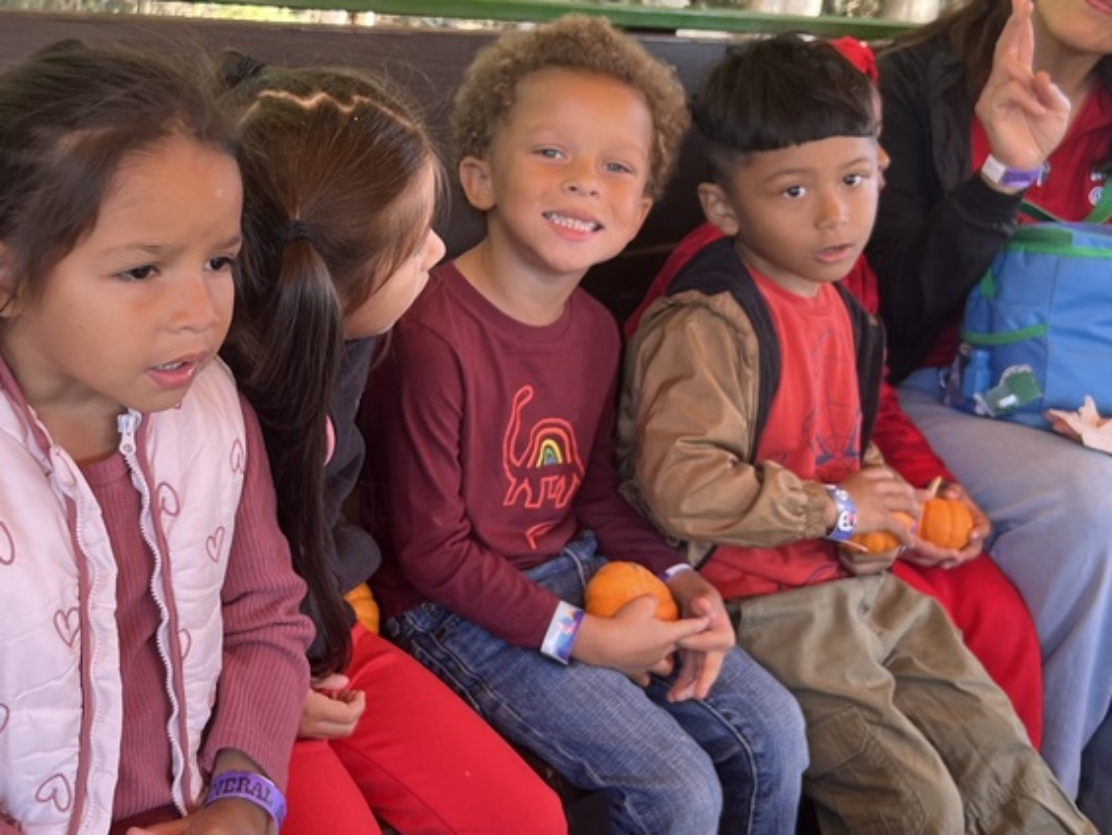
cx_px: 324
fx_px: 1510
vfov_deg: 30.6
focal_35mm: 47
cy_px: 265
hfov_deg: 39.7
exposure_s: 1/142
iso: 32
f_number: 1.5
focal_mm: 5.7
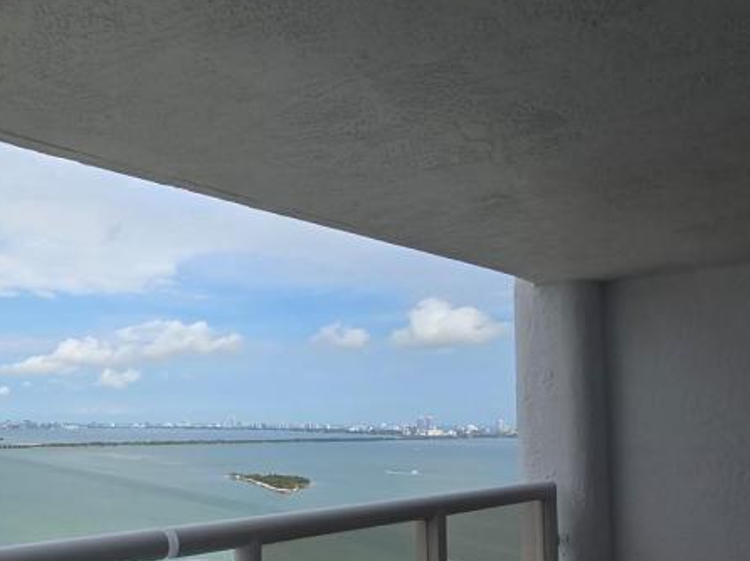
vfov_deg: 48.4
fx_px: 606
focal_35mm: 28
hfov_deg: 53.7
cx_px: 47
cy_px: 395
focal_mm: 2.2
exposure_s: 1/2210
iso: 50
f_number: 2.2
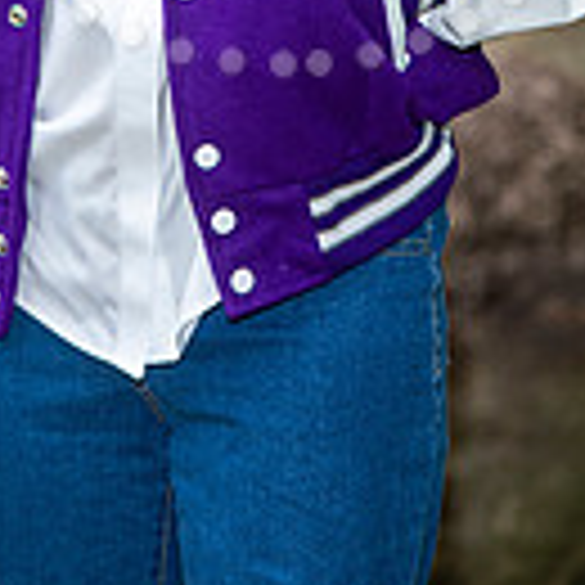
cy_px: -351
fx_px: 9292
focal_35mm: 486
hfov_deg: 3.6
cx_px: 286
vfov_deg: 3.6
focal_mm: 165
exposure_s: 1/160
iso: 320
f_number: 6.3
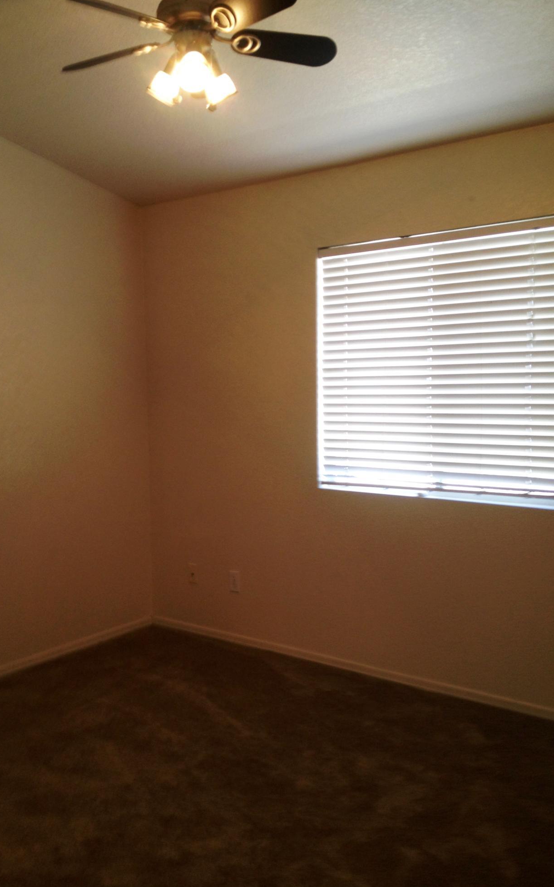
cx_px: 242
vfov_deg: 51.5
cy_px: 445
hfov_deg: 33.5
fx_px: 918
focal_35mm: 38
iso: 64
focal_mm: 4.28
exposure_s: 1/20
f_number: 2.4
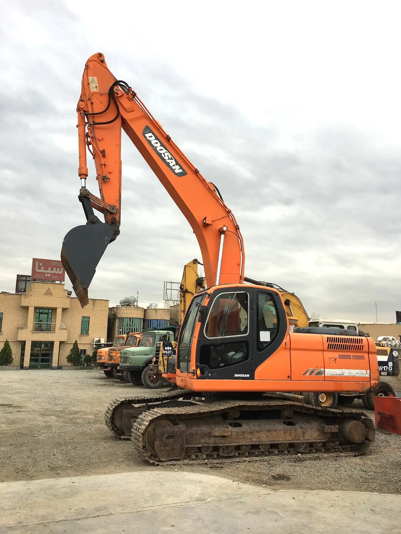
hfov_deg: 48.2
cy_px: 267
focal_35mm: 29
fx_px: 448
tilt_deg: +9.8
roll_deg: -1.2
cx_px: 200
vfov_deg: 61.7
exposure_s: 1/938
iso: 25
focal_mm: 4.15
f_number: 2.2
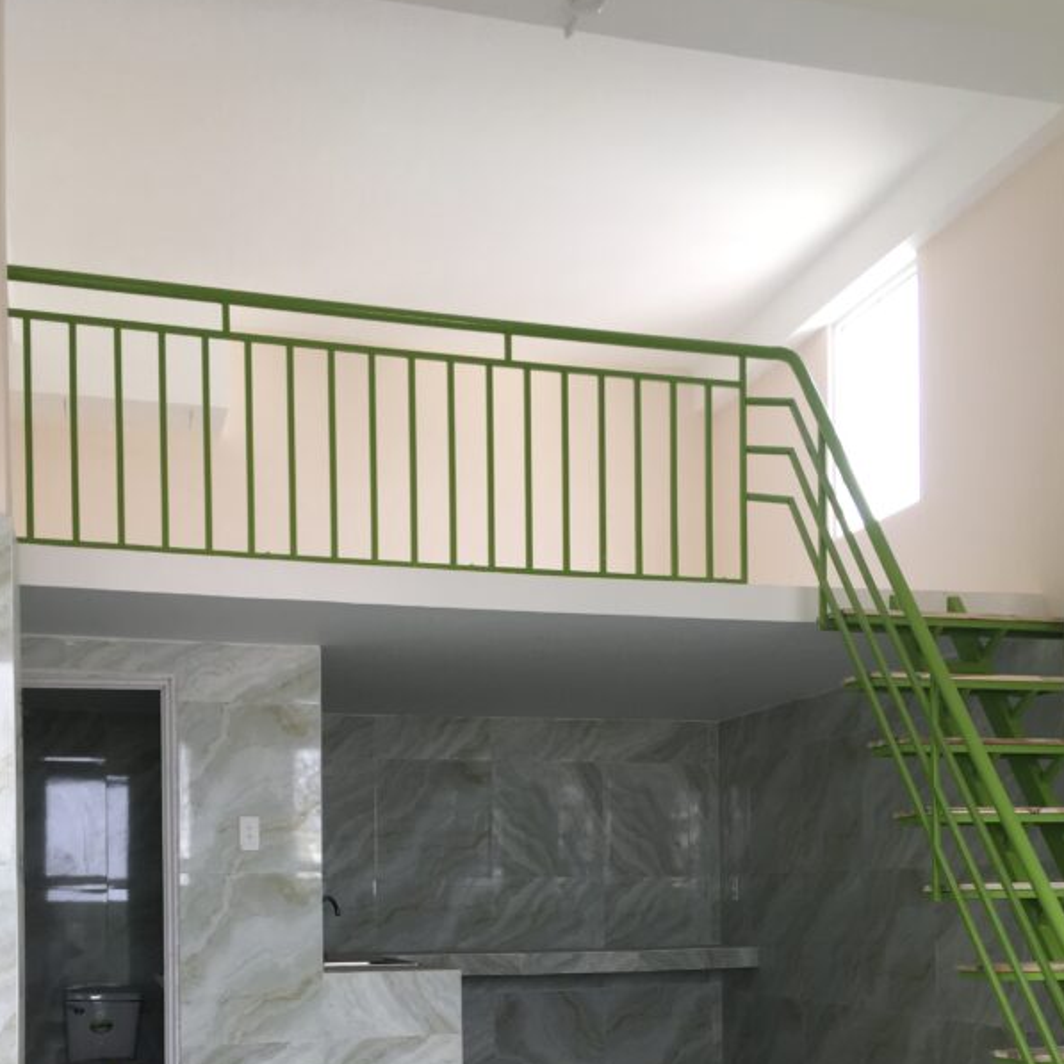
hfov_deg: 38.3
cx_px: 558
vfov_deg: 36.7
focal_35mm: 44
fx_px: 1530
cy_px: 888
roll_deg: +0.3
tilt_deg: +1.9
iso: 32
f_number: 2.2
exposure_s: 1/100
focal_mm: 4.15
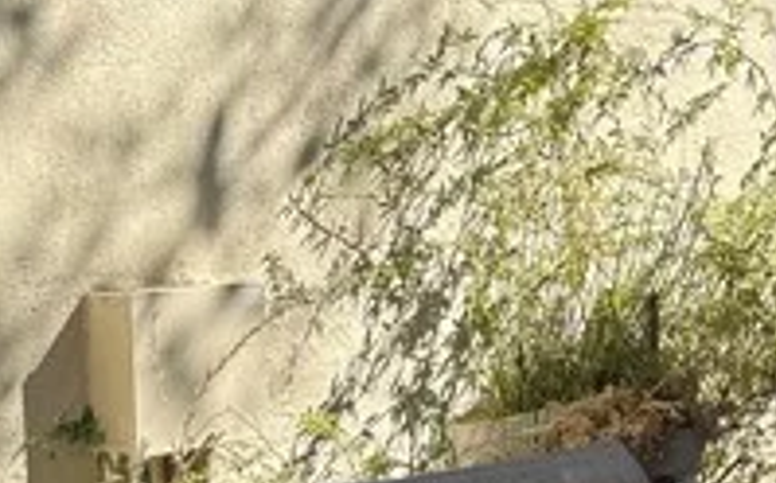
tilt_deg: -5.3
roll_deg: +1.5
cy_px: 339
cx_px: 1026
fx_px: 2768
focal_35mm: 131
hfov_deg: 15.2
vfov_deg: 10.0
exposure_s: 1/2169
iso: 80
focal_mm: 6.76
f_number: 1.78
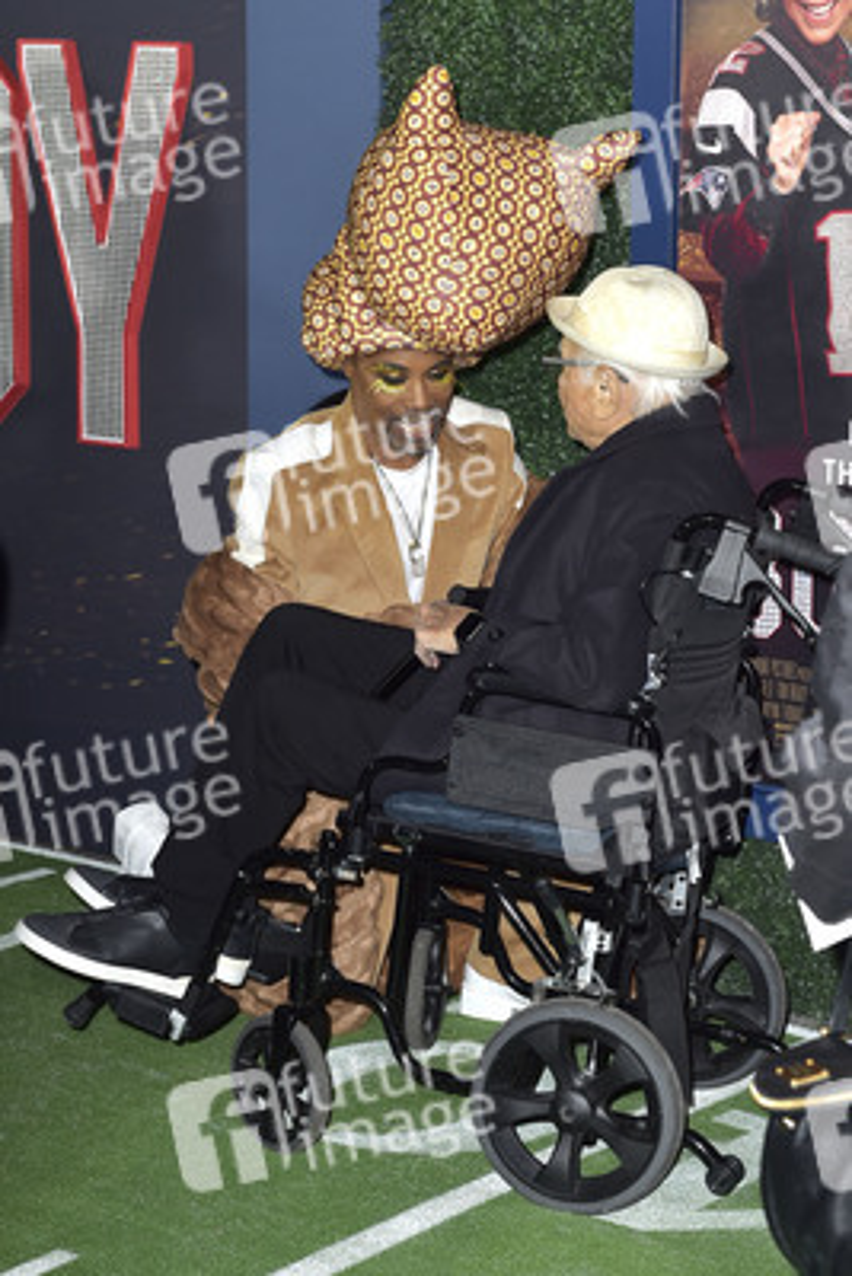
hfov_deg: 21.9
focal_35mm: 62
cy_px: 638
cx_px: 426
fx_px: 2199
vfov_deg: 32.4
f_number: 6.3
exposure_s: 1/250
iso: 500
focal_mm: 62
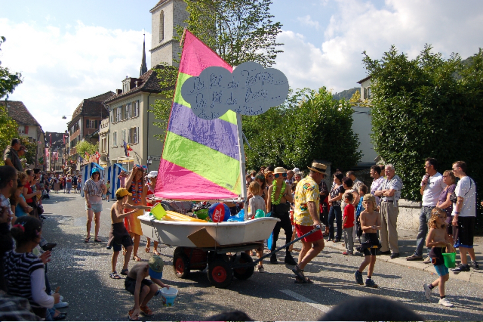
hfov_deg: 49.6
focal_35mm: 39
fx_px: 523
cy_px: 161
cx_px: 242
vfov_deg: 34.2
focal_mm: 26
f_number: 4.5
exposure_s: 1/1250
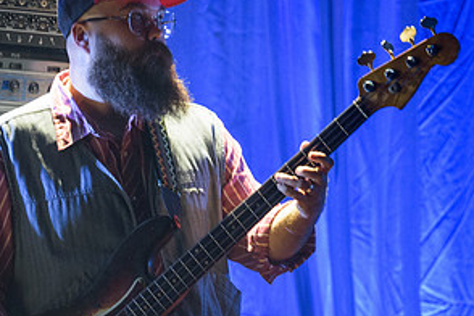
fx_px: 14943
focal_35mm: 1135
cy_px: 147
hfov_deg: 1.8
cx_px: 223
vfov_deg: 1.2
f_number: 6
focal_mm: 500
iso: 2500
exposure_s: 1/125
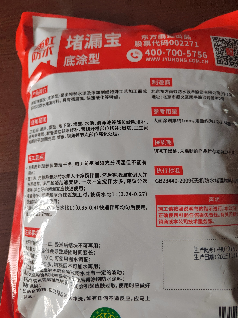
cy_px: 159
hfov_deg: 58.9
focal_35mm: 23
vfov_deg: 73.9
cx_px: 119
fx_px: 211
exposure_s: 1/100
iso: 897
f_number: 1.9
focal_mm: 5.52
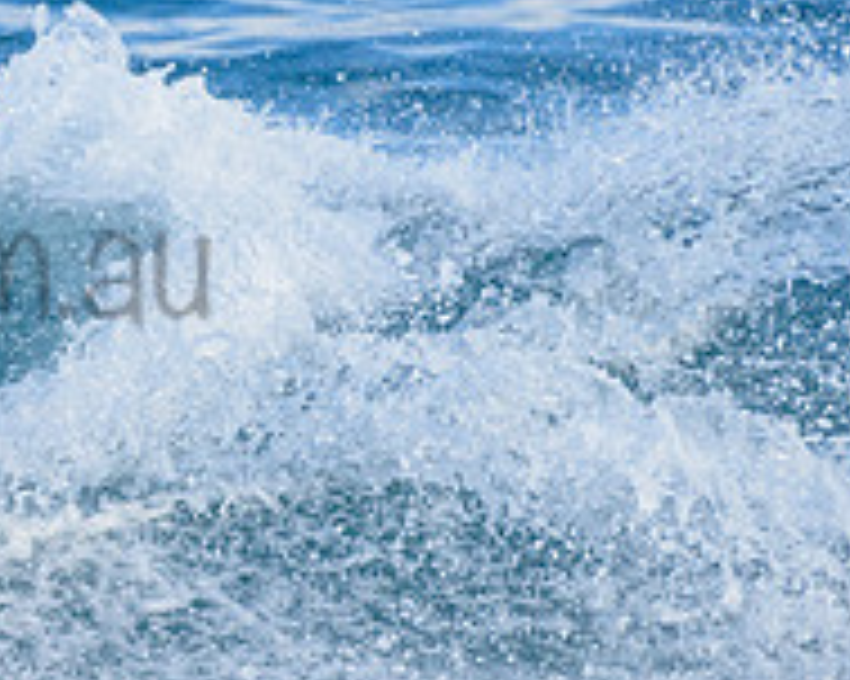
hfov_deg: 1.1
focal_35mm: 1763
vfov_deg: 0.9
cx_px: -265
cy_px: 214
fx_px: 44328
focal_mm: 500
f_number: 5.6
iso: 500
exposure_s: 1/1250
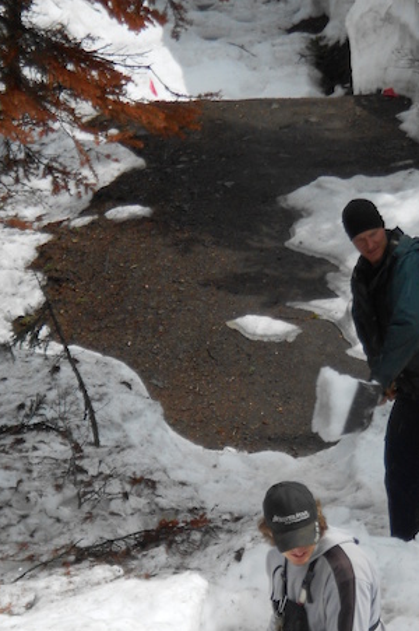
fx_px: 4196
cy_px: 491
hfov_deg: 5.7
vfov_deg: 8.6
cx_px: 332
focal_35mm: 240
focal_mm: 23
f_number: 6.5
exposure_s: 1/400
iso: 80
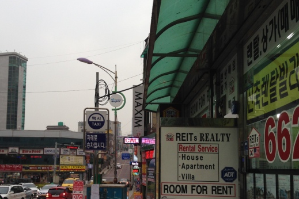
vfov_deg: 30.9
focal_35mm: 43
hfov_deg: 45.3
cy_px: 139
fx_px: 357
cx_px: 129
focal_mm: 4.12
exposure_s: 1/147
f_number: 2.4
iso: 50
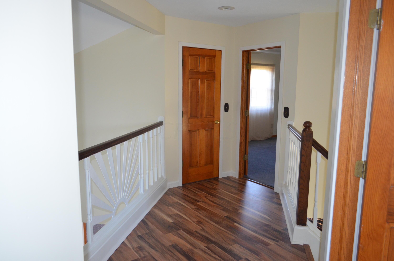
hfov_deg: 67.5
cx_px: 197
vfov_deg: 47.7
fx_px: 295
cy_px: 130
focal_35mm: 27
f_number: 3.5
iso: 800
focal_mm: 18
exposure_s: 1/60
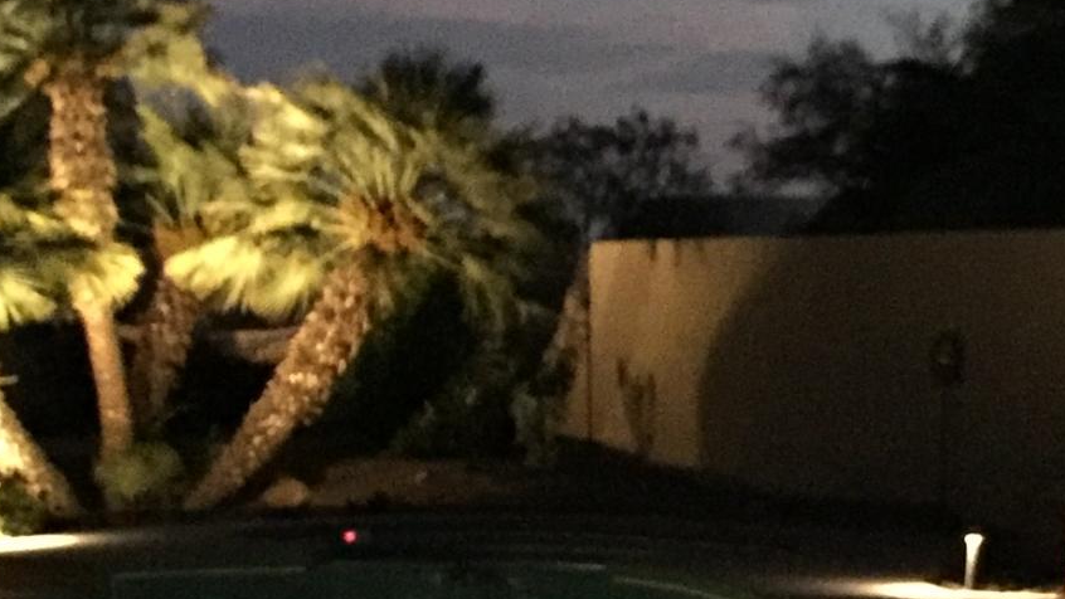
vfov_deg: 10.8
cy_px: 551
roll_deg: -1.3
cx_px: 522
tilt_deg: -4.4
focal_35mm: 112
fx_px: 3163
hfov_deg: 19.1
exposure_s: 1/4
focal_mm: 4.15
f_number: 2.2
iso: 500
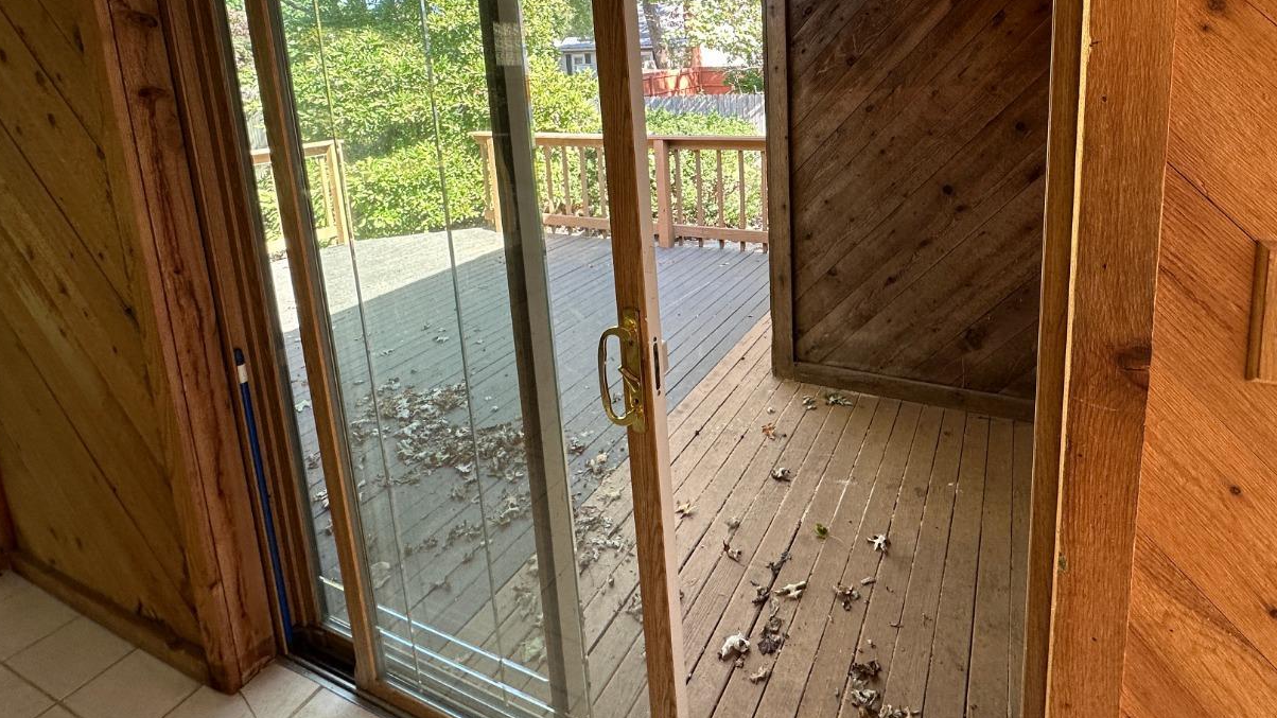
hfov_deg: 88.7
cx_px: 749
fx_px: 643
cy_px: 165
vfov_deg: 55.1
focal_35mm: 19
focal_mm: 2.22
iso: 64
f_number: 2.2
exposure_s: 1/99
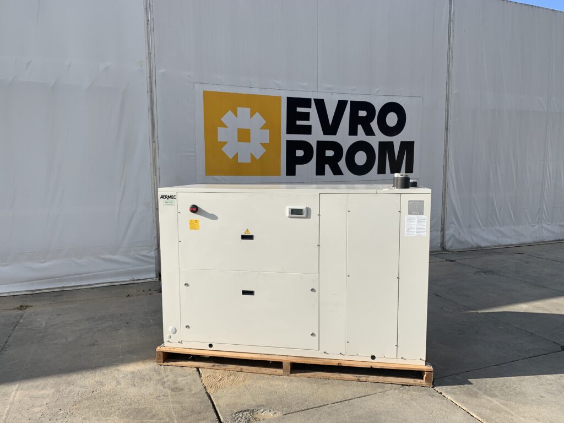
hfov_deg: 67.3
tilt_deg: -7.5
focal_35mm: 26
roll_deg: +0.5
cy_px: 212
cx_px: 282
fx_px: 424
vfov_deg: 53.1
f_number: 1.8
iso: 25
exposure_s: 1/2309
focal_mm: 4.25
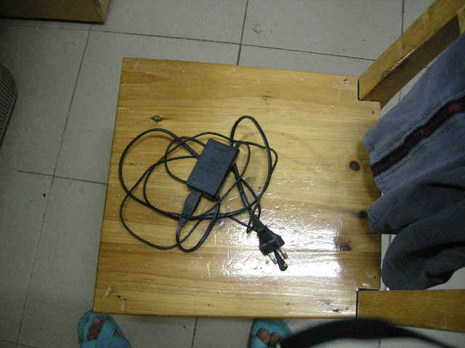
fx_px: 484
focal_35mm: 36
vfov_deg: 39.7
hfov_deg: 51.4
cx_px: 232
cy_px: 174
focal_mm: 7.5
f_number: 2.7
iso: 400
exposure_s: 1/12.5
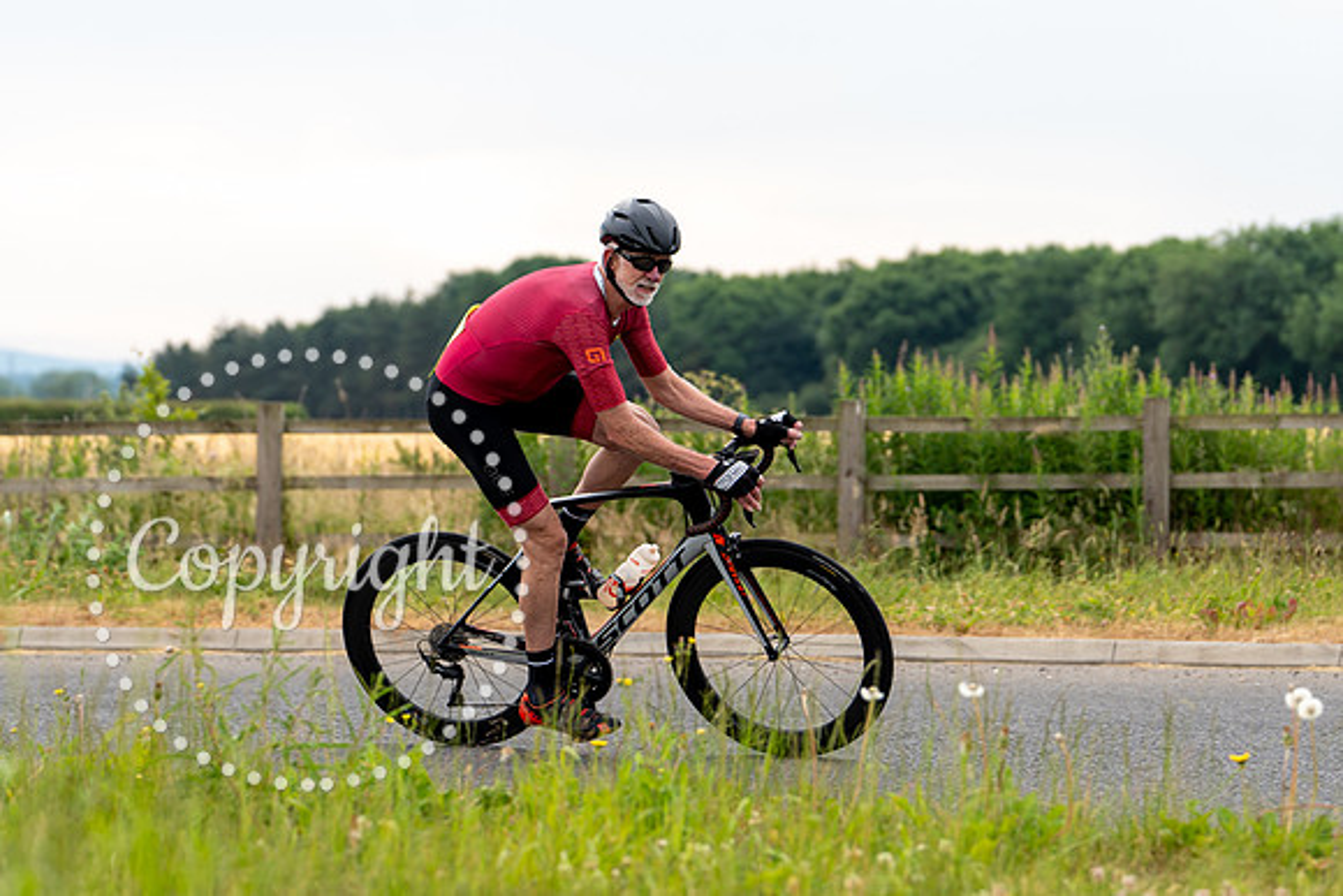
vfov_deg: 11.5
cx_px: 693
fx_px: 4439
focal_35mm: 119
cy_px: 350
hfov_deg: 17.2
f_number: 3.2
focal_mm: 94
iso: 160
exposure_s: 1/800
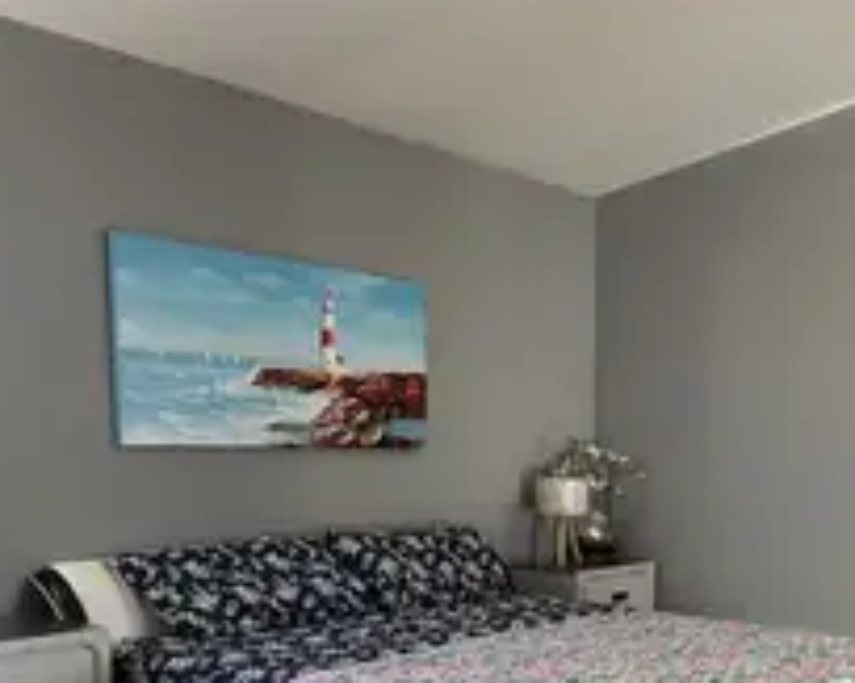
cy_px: 612
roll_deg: -2.2
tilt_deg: -8.4
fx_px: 1163
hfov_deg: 38.7
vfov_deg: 31.2
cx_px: 696
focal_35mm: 46
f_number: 1.78
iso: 320
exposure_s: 1/60
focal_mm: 6.86
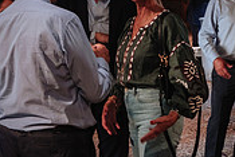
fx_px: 777
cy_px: 139
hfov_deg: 16.5
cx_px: 278
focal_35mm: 119
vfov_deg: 11.5
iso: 800
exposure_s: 1/60
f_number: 5
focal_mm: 24
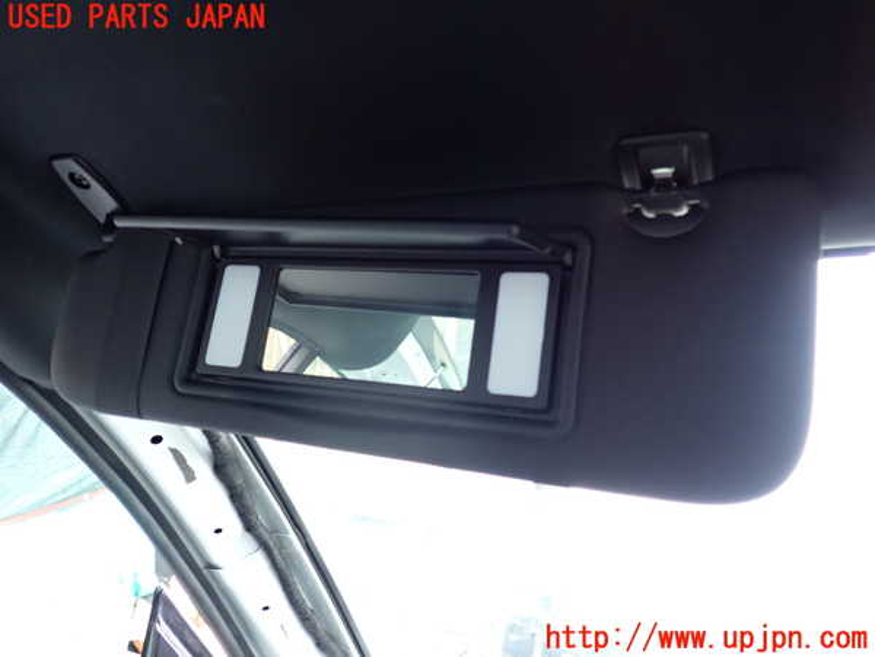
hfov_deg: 60.0
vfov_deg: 46.8
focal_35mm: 30
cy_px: 328
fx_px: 758
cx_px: 438
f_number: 2.3
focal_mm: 5.4
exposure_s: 1/30
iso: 200
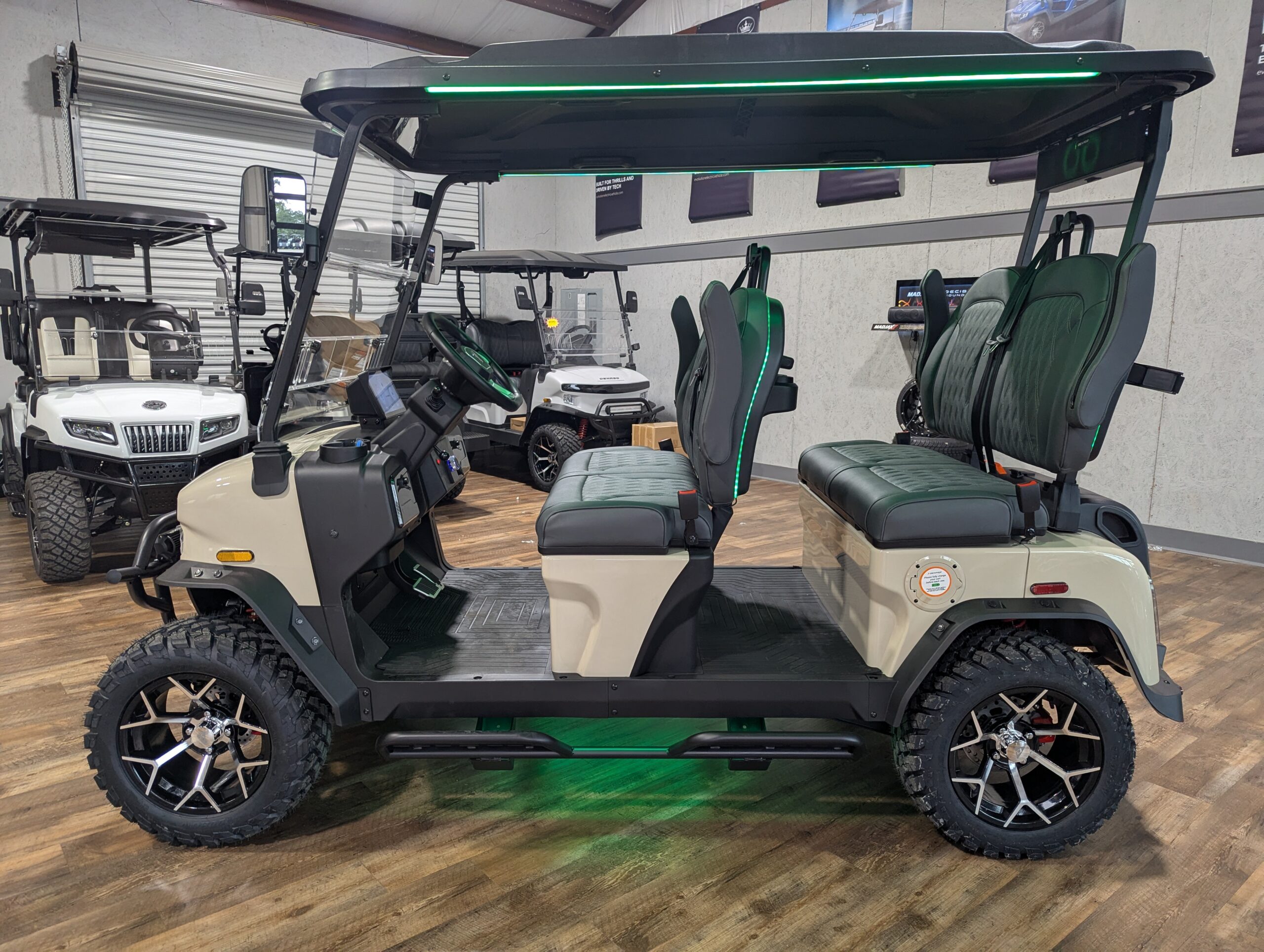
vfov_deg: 56.9
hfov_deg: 71.5
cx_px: 632
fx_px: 878
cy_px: 476
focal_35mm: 24
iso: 243
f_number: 1.85
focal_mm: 6.81
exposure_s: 1/120
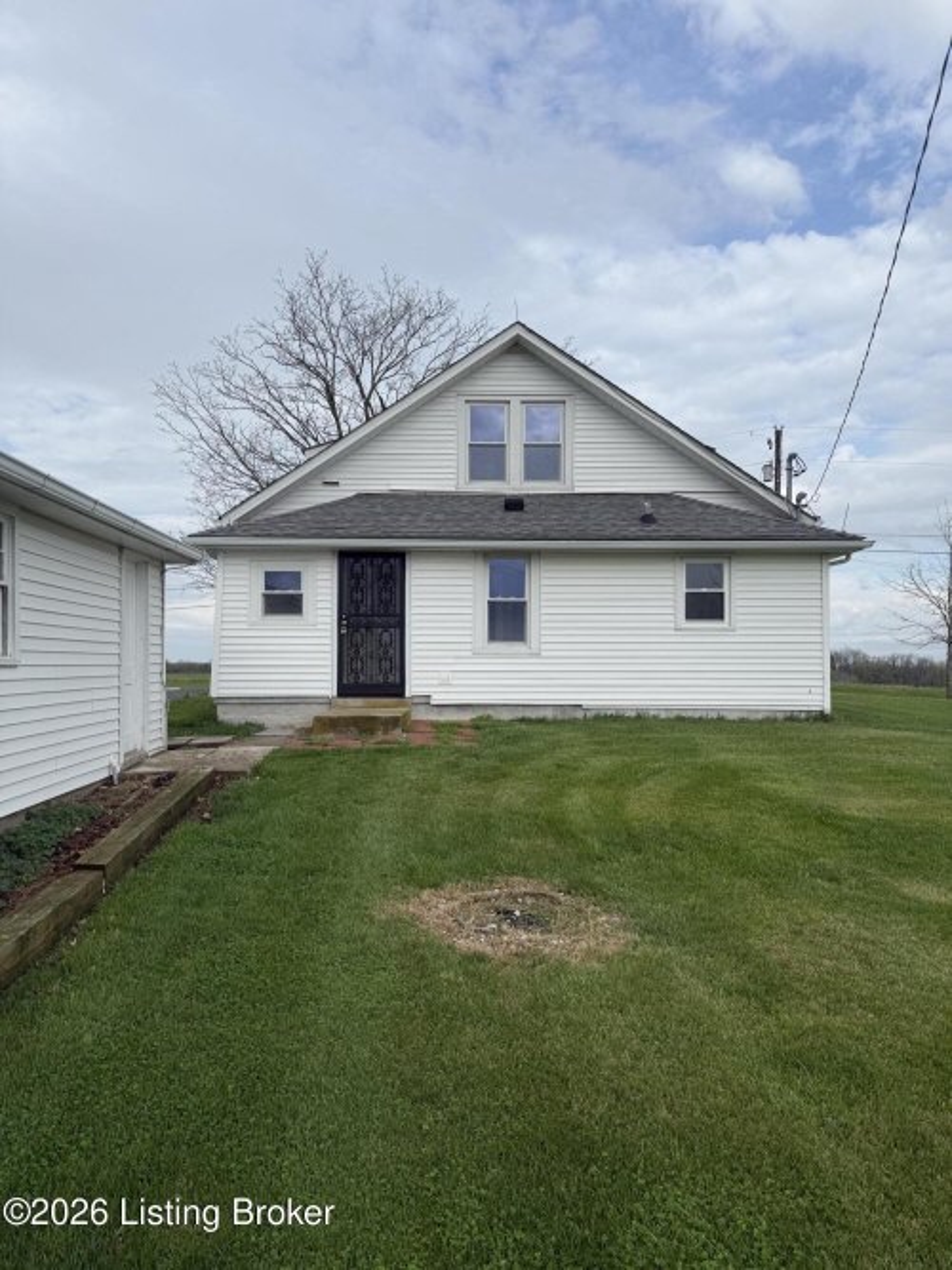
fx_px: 880
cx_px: 476
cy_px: 635
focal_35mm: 24
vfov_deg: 71.6
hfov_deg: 56.8
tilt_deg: +1.0
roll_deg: +0.8
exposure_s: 1/3759
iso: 80
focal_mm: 6.76
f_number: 1.78
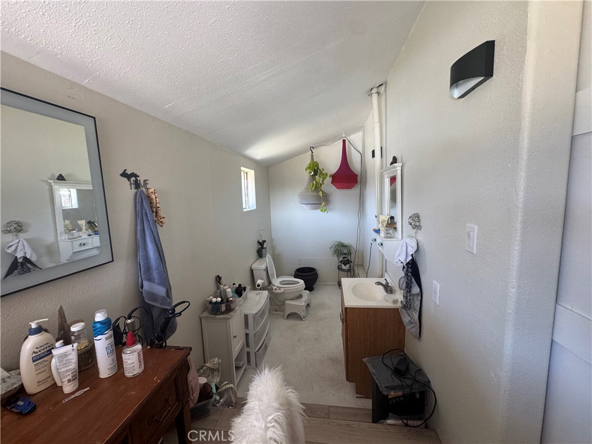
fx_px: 239
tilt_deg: -6.1
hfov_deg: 102.1
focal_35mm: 14
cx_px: 296
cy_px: 222
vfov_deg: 85.7
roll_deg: +2.1
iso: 200
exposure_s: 1/60
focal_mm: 2.22
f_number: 2.2
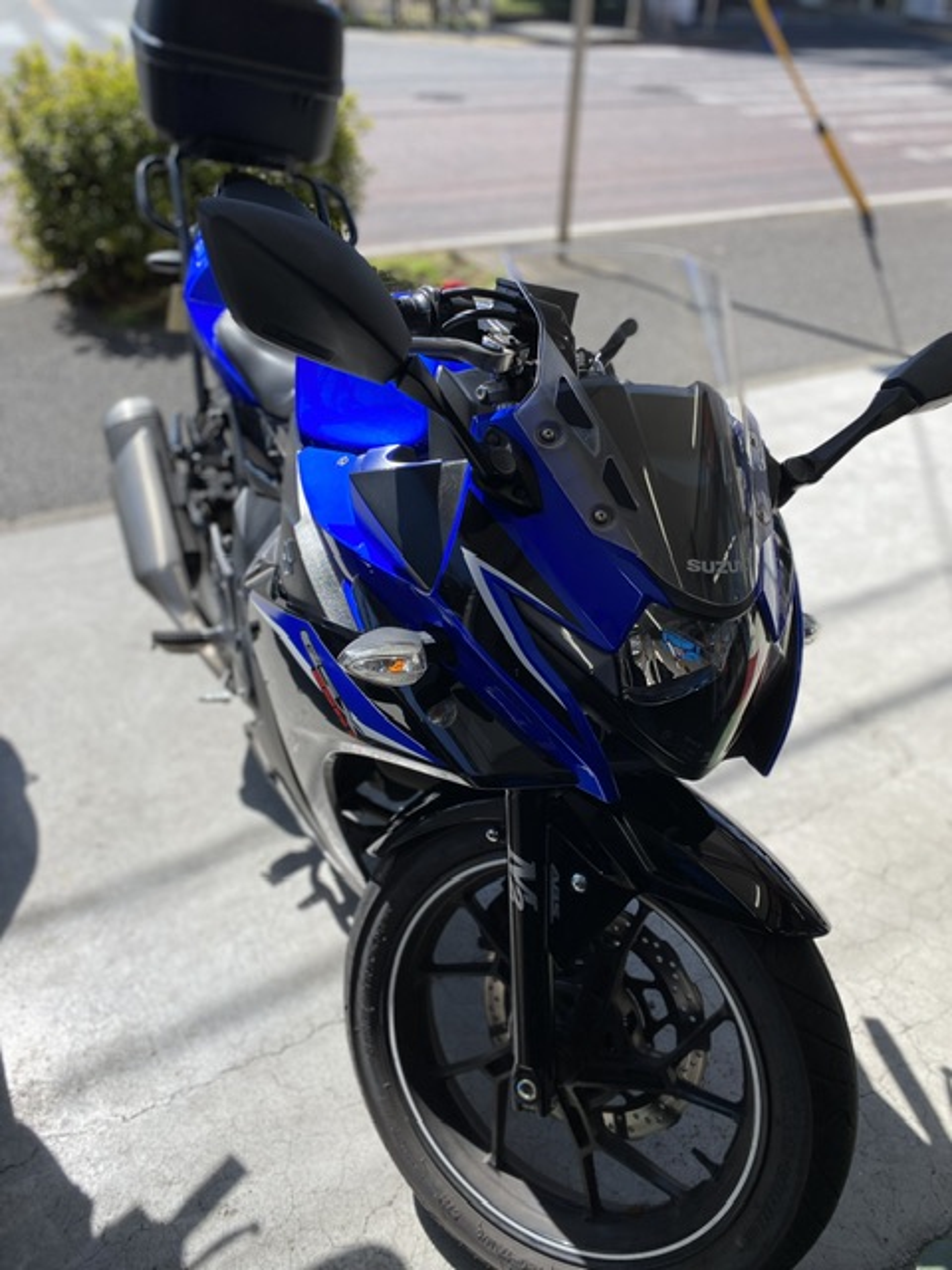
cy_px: 635
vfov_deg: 67.3
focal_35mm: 26
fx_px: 953
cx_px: 476
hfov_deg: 53.1
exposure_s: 1/1838
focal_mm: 4.25
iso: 32
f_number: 1.8
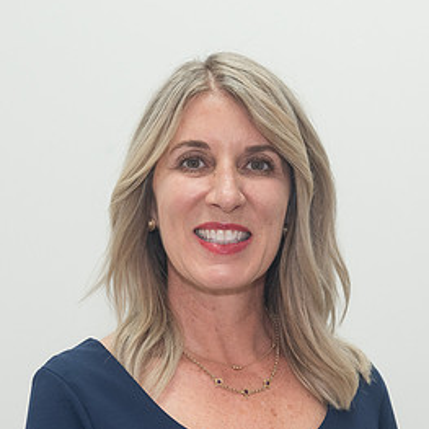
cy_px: 288
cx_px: 216
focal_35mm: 140
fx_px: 1963
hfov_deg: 12.5
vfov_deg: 12.5
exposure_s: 1/100
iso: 400
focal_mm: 60
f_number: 7.1
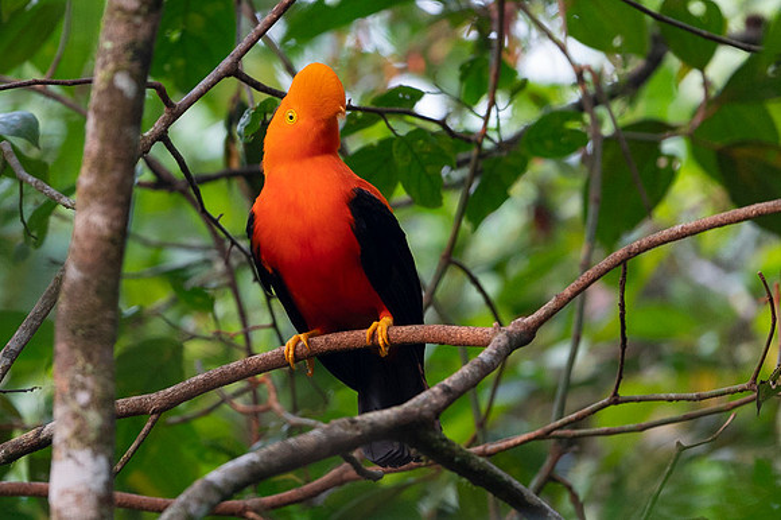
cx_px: 289
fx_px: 18193
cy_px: 206
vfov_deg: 1.6
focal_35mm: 839
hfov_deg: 2.5
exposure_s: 1/640
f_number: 4
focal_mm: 500
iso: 2500
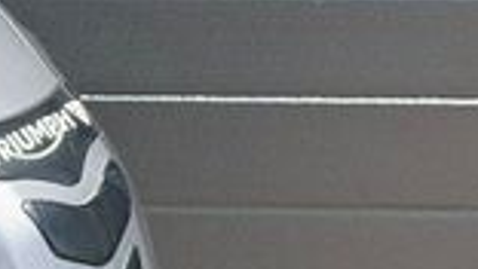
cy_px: 46
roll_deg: +0.1
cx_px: -435
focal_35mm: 215
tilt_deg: -17.6
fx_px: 2727
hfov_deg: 9.4
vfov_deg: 5.7
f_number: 1.78
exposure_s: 1/2342
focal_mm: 6.76
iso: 100
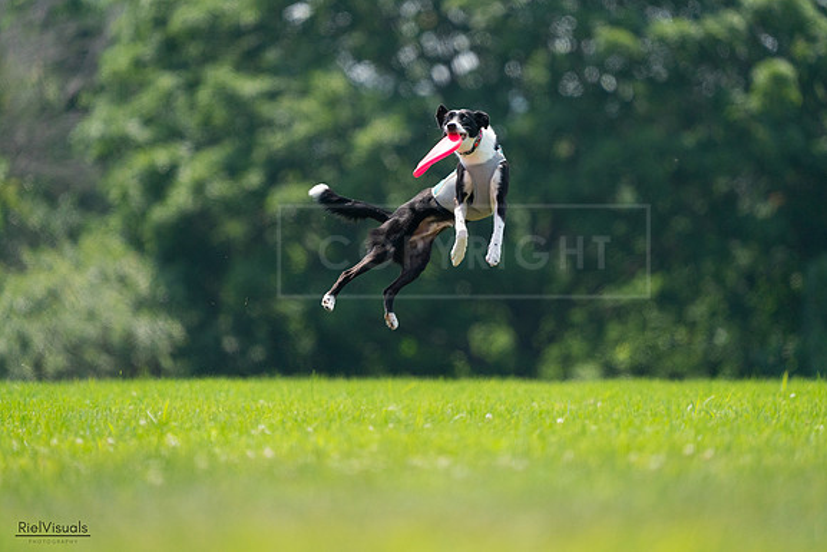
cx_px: 414
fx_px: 13855
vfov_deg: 2.3
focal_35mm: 603
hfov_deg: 3.4
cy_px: 276
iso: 2000
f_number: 6.3
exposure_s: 1/4000
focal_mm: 600
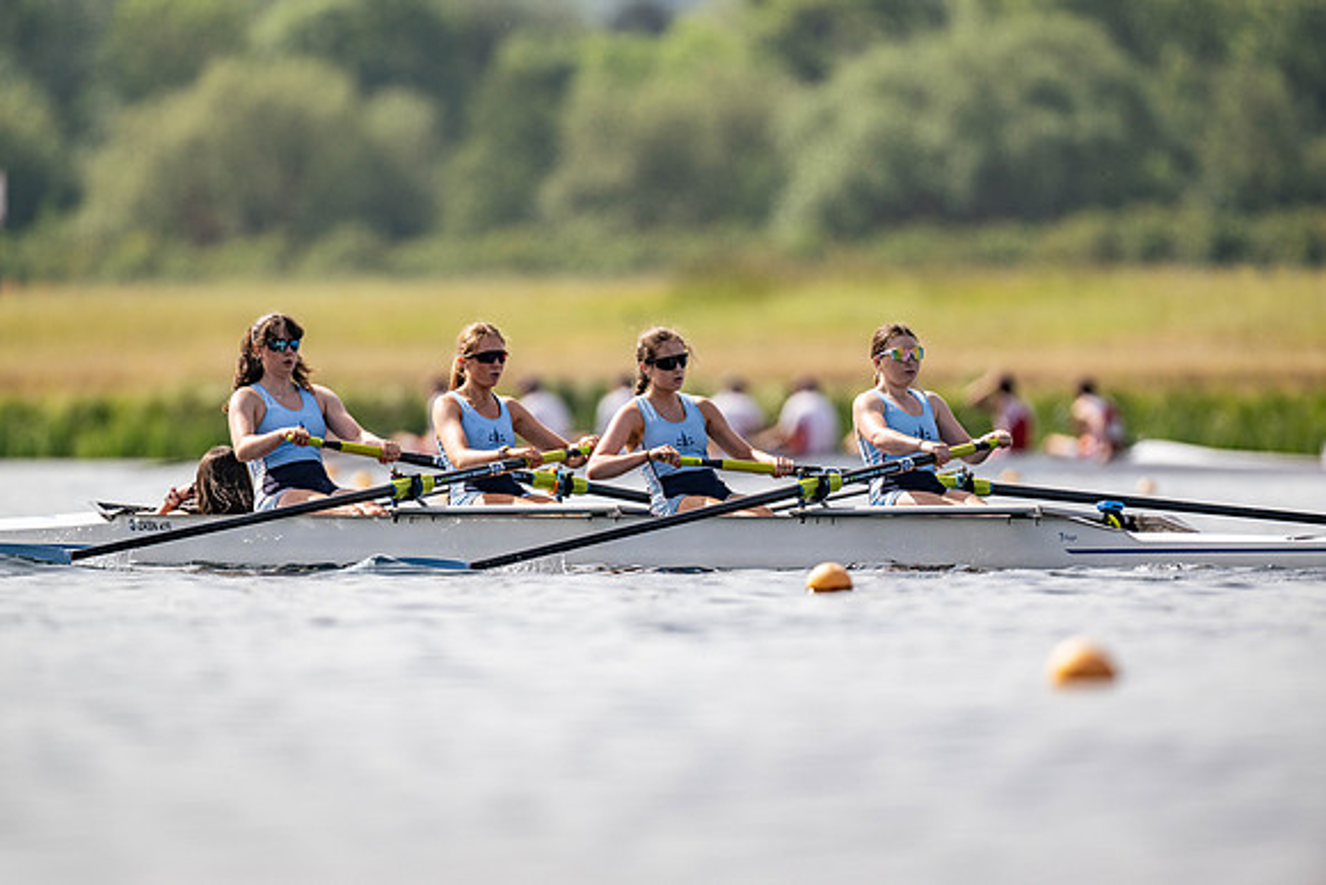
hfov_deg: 3.4
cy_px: 442
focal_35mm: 600
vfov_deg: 2.3
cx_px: 663
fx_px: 22116
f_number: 4
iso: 140
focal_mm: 600
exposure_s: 1/2500
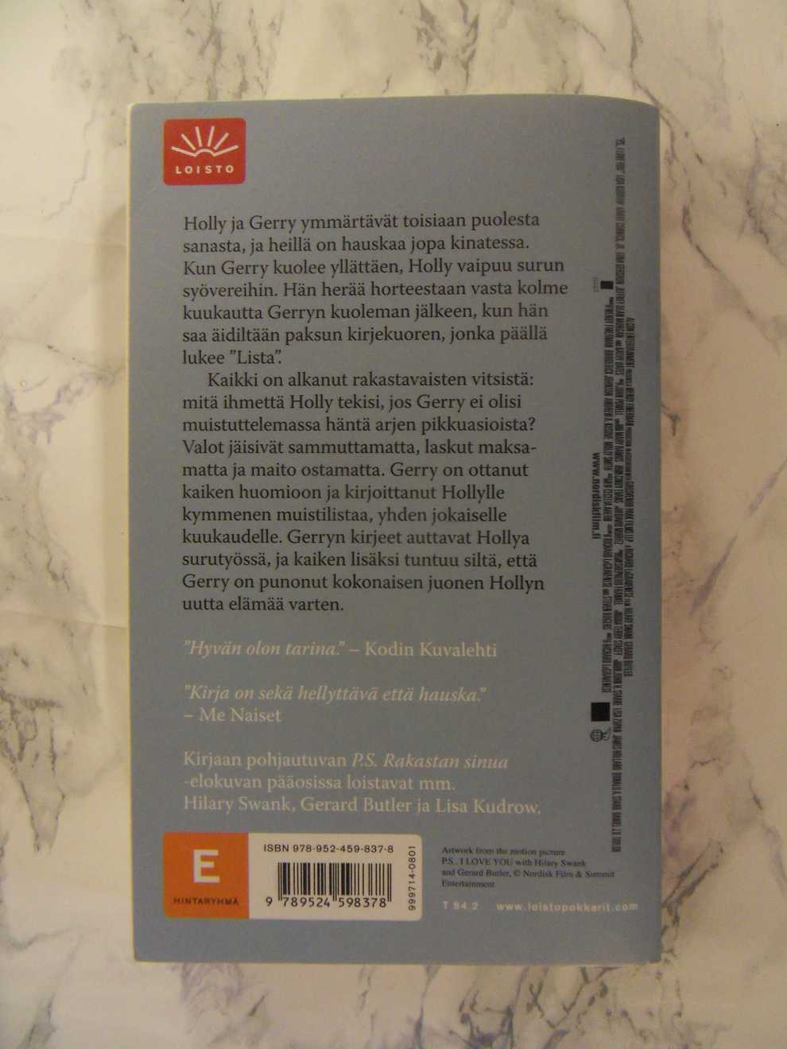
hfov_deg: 56.8
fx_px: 728
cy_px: 524
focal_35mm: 24
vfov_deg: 71.6
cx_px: 394
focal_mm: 4.2
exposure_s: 1/15
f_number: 3.3
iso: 400
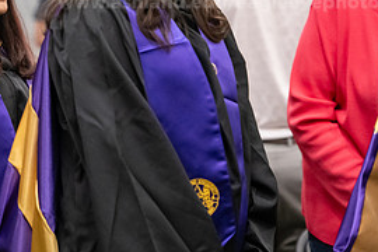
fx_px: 2751
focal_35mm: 262
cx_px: -6
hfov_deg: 7.8
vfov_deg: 5.2
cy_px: 32
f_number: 3.2
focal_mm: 122
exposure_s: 1/200
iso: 3200
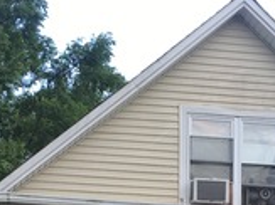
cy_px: 388
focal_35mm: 114
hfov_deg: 17.3
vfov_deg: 11.8
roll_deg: -0.7
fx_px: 905
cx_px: 154
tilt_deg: +3.9
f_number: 2.2
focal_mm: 4.15
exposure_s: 1/129
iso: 25
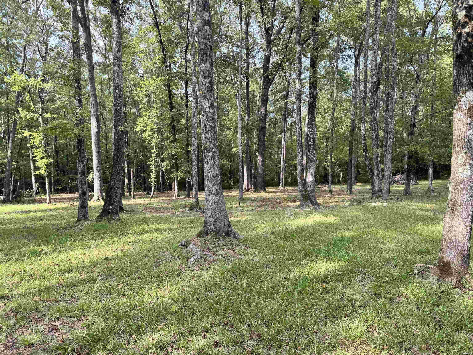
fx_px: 328
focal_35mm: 24
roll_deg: -0.7
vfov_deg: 56.8
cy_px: 178
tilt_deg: -2.2
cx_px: 236
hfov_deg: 71.6
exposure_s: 1/306
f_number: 1.78
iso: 80
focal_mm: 6.76
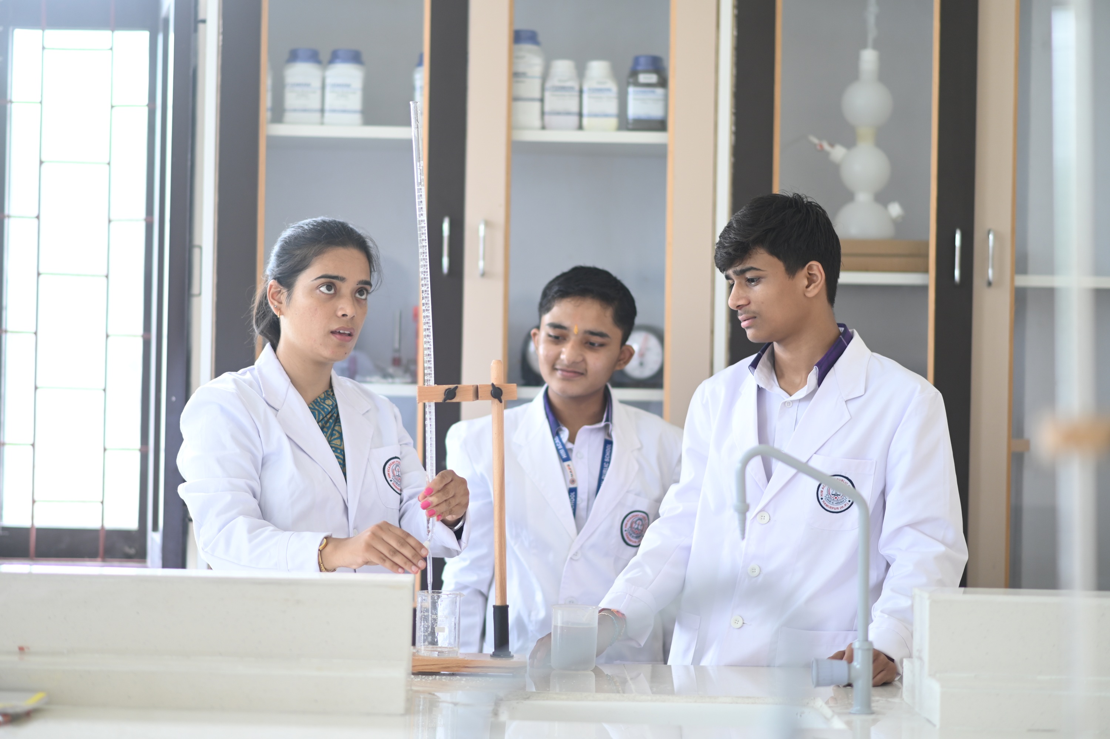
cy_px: 370
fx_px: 2619
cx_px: 555
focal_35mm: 85
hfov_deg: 23.9
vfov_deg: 16.1
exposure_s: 1/200
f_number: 1.8
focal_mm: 85
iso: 250
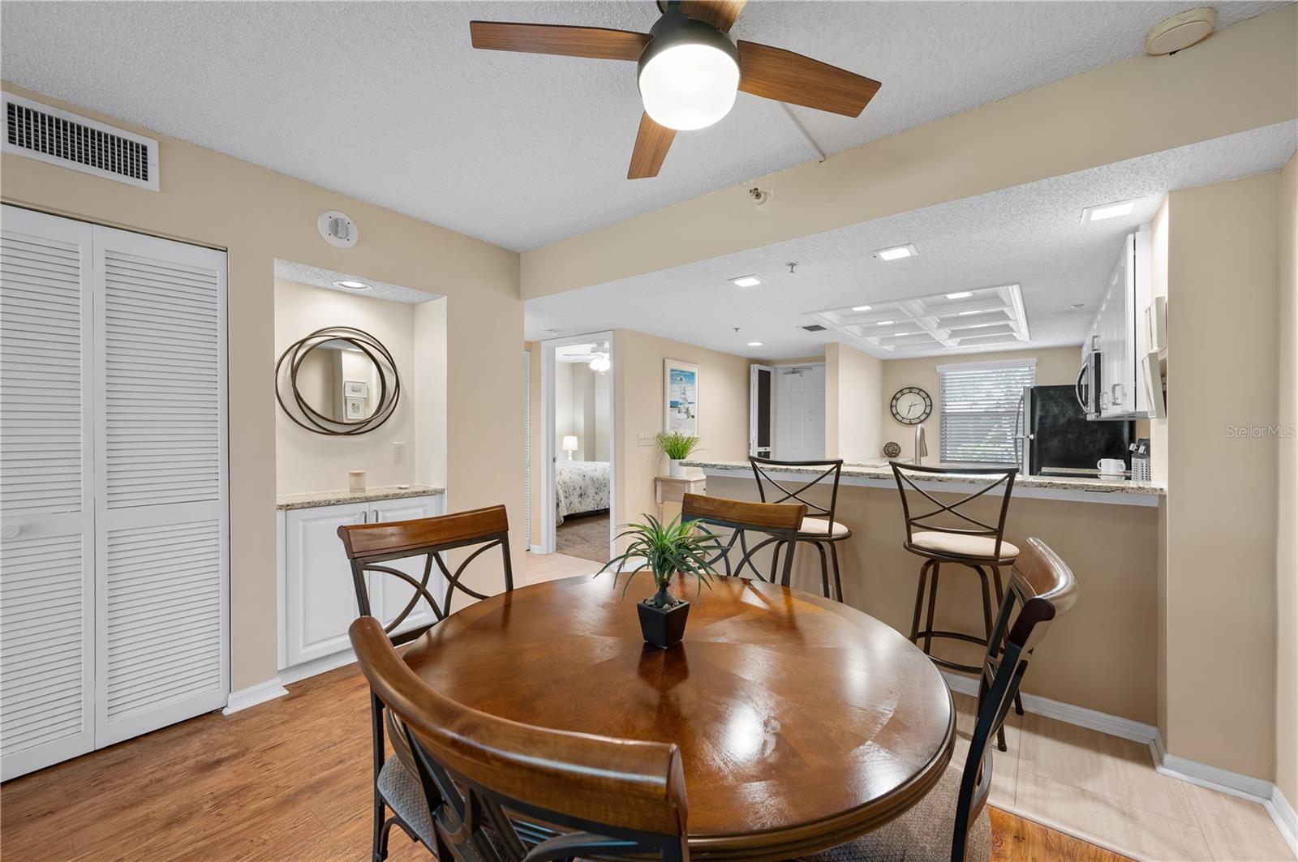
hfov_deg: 104.3
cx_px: 649
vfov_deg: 81.1
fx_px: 504
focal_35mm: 14
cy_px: 431
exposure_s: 1/13
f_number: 7.1
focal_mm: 14
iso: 400
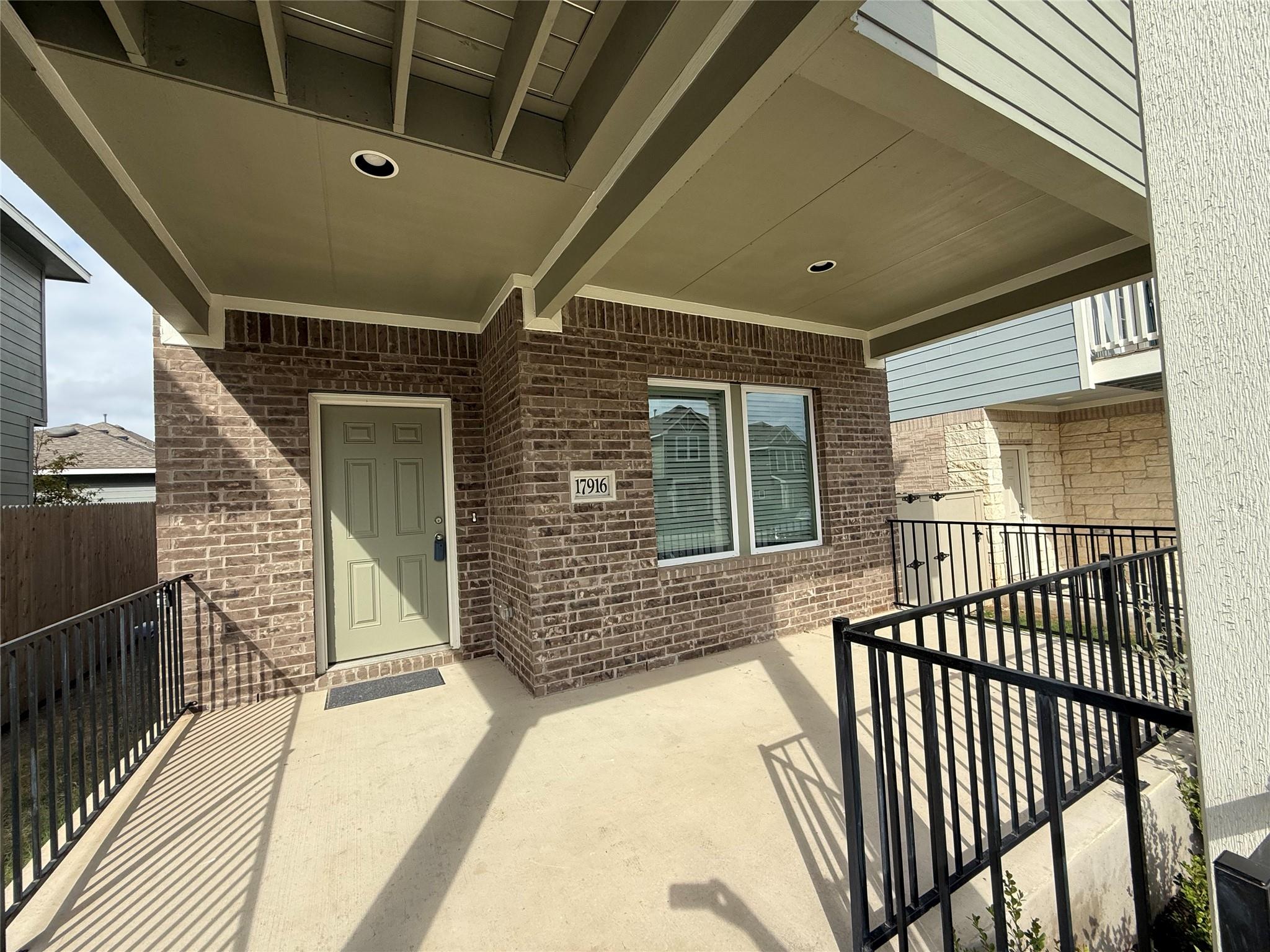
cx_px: 635
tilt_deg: +3.2
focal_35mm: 14
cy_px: 476
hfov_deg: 102.1
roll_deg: +3.2
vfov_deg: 85.7
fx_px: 514
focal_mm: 2.22
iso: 50
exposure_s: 1/1145
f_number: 2.2
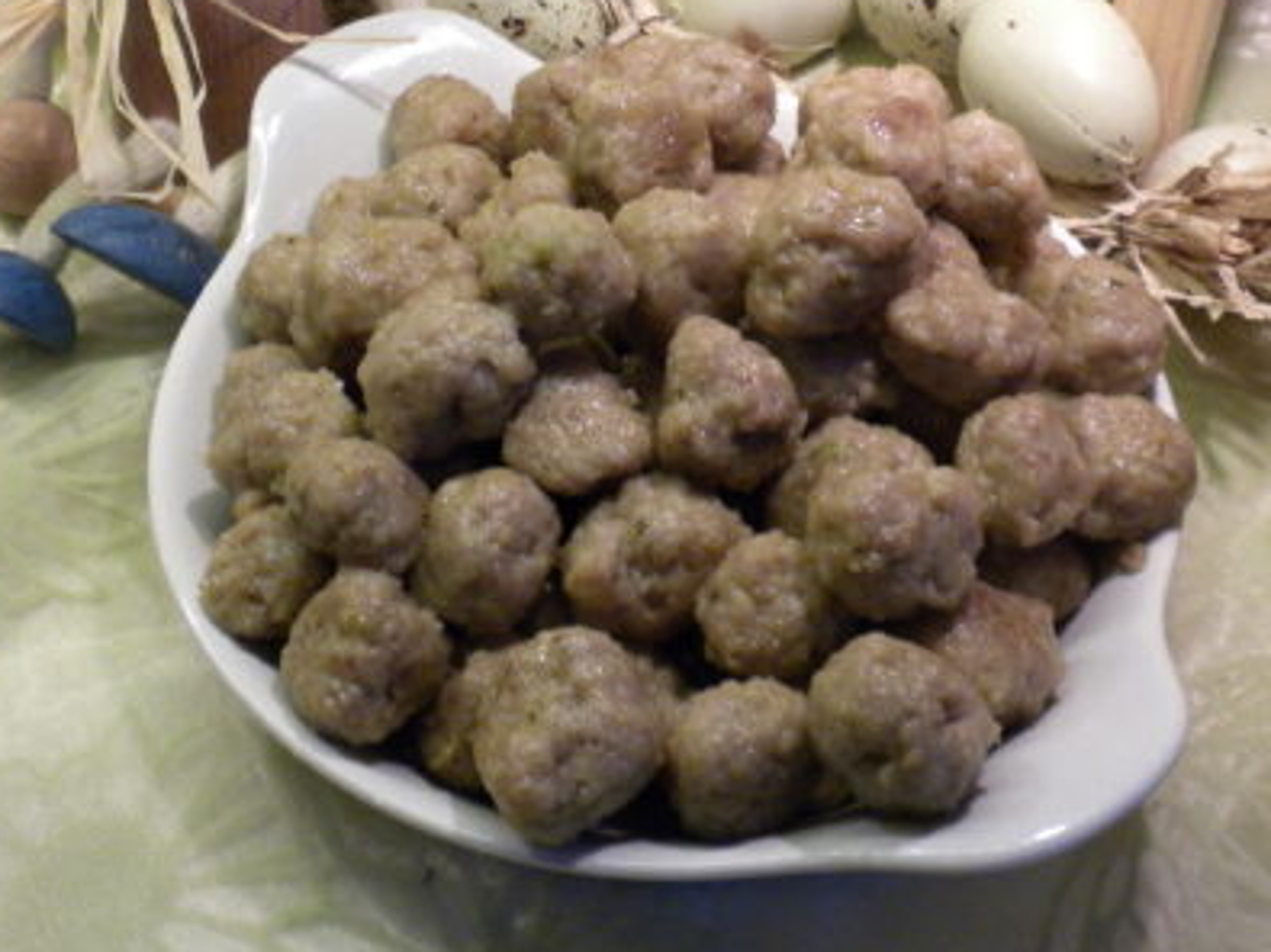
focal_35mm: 72
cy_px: 212
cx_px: 627
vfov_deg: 20.2
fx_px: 2643
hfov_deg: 27.0
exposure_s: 1/56.5
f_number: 3.5
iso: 247
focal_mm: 6.6
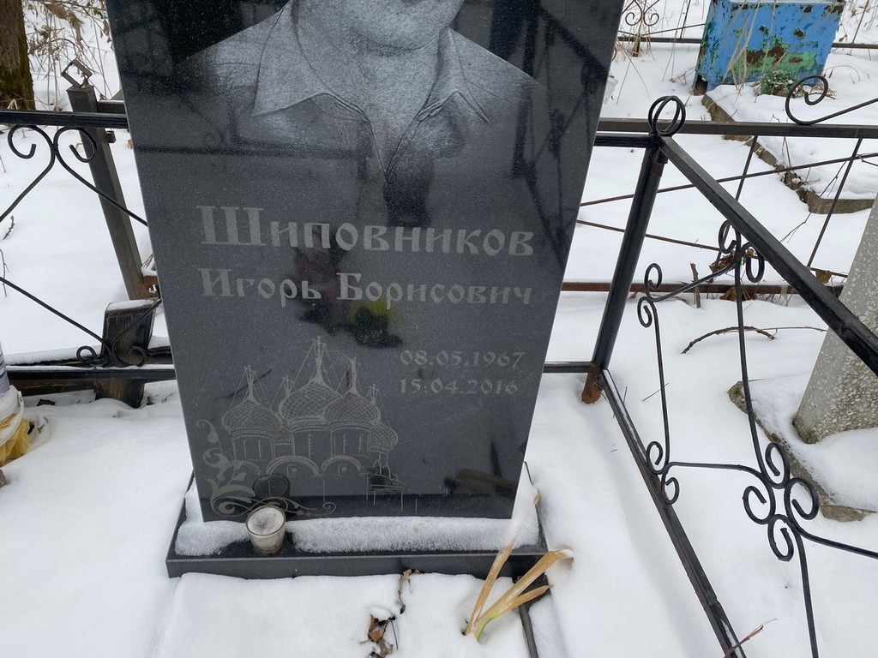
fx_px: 659
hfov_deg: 67.3
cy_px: 329
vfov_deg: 53.1
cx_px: 439
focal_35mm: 26
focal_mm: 4.25
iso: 32
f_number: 1.8
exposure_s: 1/183
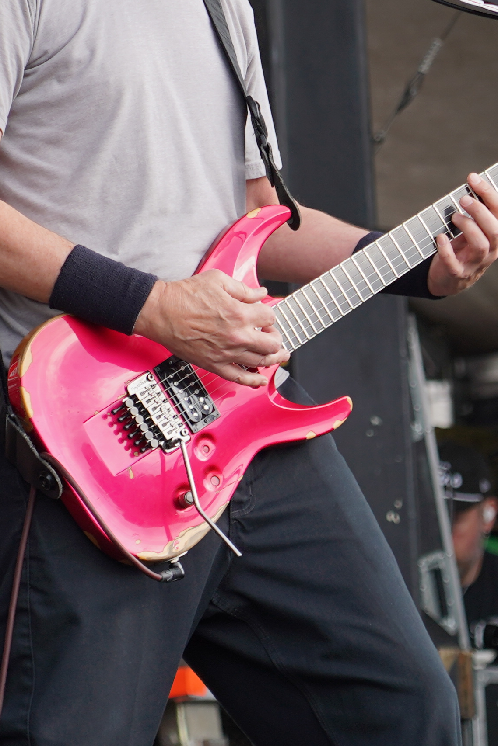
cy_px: 110
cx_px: -41
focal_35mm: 369
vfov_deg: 5.6
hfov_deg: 3.7
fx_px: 7656
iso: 100
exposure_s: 1/125
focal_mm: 105
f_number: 4
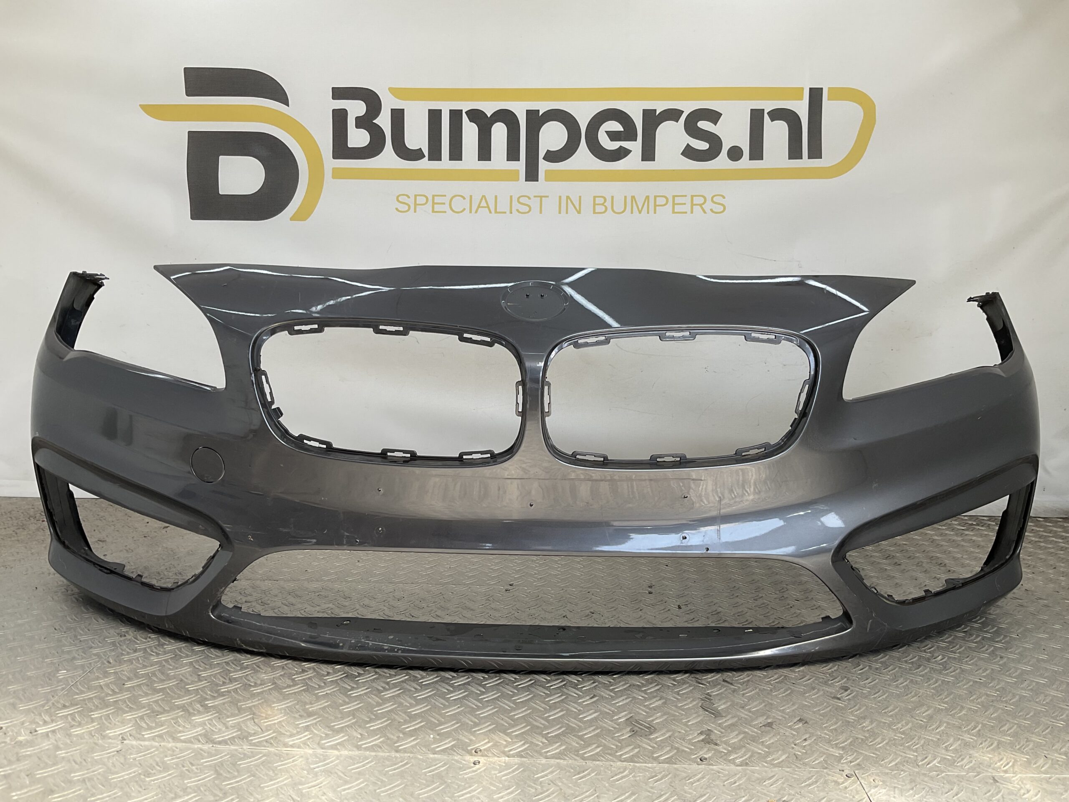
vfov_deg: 48.2
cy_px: 401
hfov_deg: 61.7
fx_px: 896
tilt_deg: -9.2
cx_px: 534
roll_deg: -2.2
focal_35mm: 29
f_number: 1.8
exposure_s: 1/297
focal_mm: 3
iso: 16
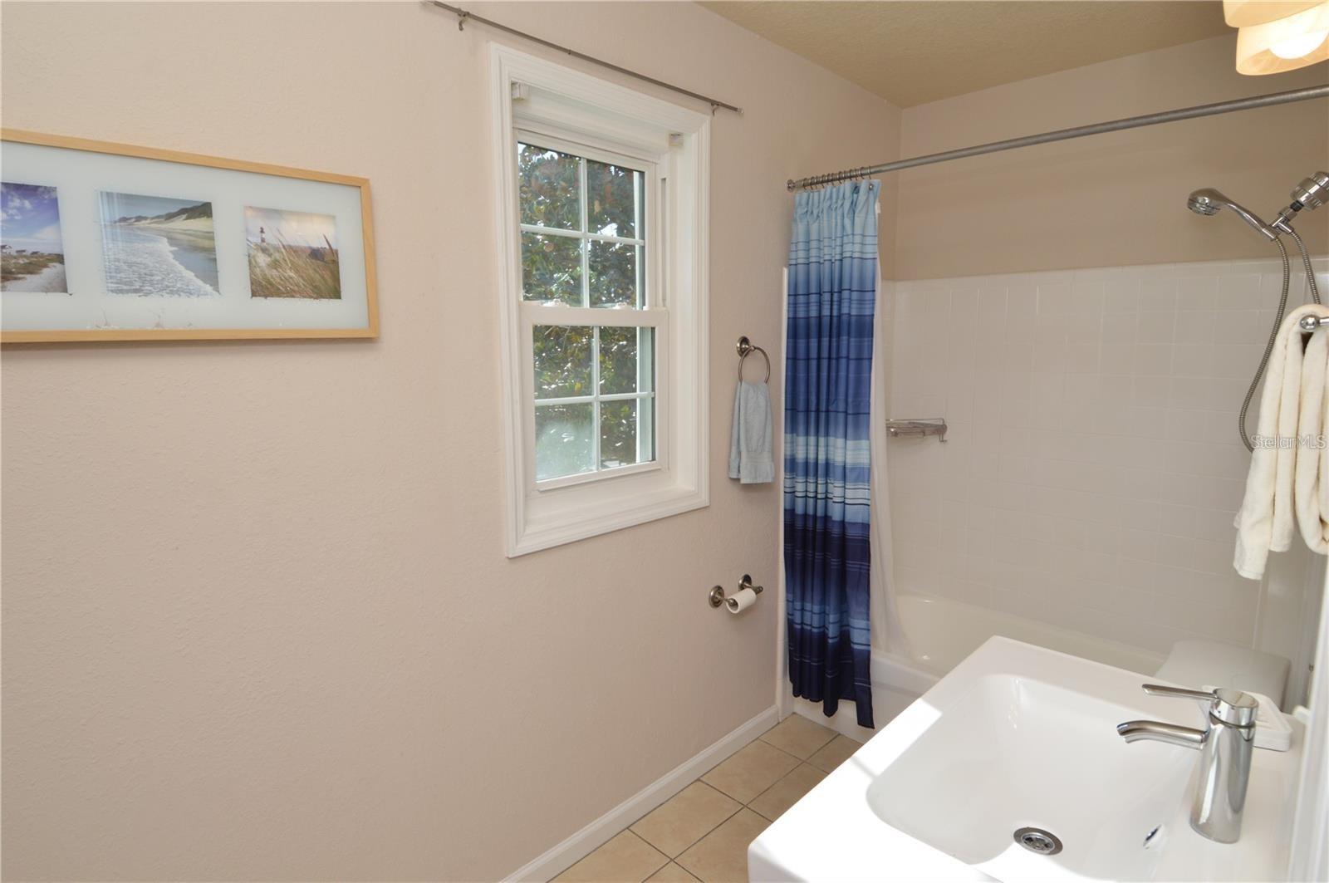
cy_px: 442
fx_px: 664
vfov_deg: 67.3
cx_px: 664
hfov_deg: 90.1
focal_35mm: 18
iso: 140
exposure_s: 1/125
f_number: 5.6
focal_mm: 12
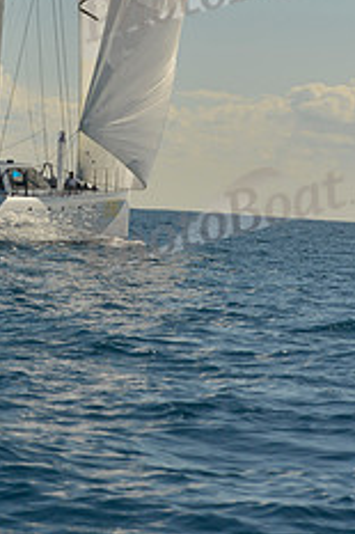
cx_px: -36
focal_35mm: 212
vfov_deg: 9.6
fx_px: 3140
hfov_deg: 6.4
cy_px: -103
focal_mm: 85
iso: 200
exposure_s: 1/640
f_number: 8
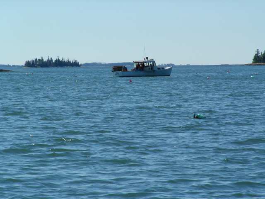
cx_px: 132
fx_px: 1378
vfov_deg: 8.2
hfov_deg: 11.0
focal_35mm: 180
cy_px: 100
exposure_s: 1/377
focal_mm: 27.5
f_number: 7.6
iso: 50
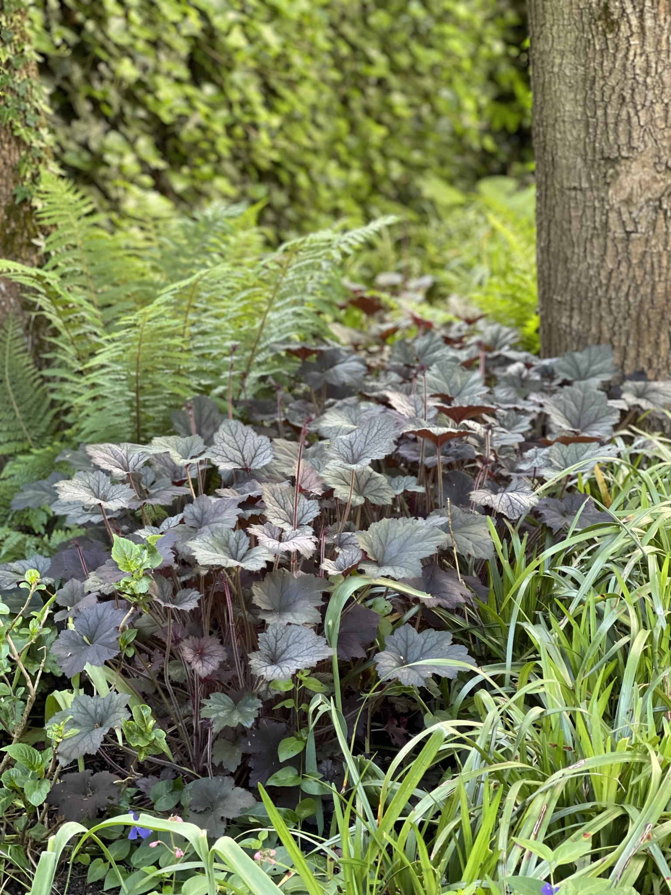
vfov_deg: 30.3
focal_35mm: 64
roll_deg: -0.8
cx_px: 336
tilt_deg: -12.9
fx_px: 1654
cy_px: 448
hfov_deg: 22.9
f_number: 2.2
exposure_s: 1/103
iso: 250
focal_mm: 7.5
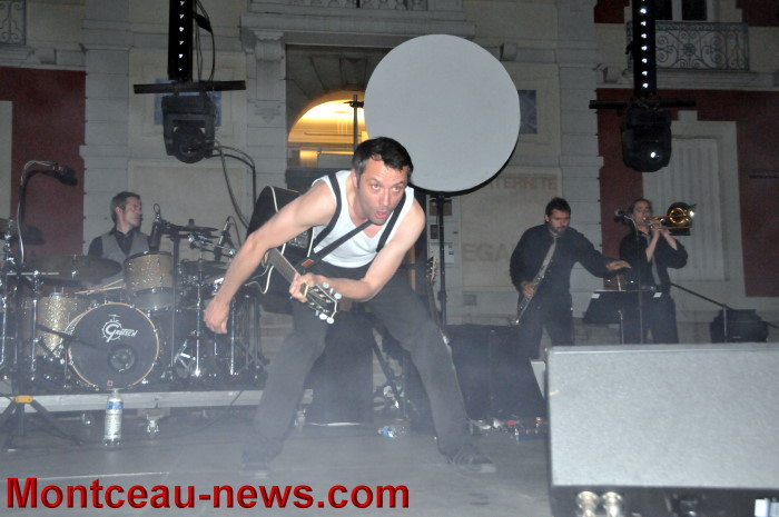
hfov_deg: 42.4
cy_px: 258
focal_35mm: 46
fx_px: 1005
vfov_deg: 28.9
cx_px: 390
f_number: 7.1
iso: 3200
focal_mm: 31
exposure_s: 1/60
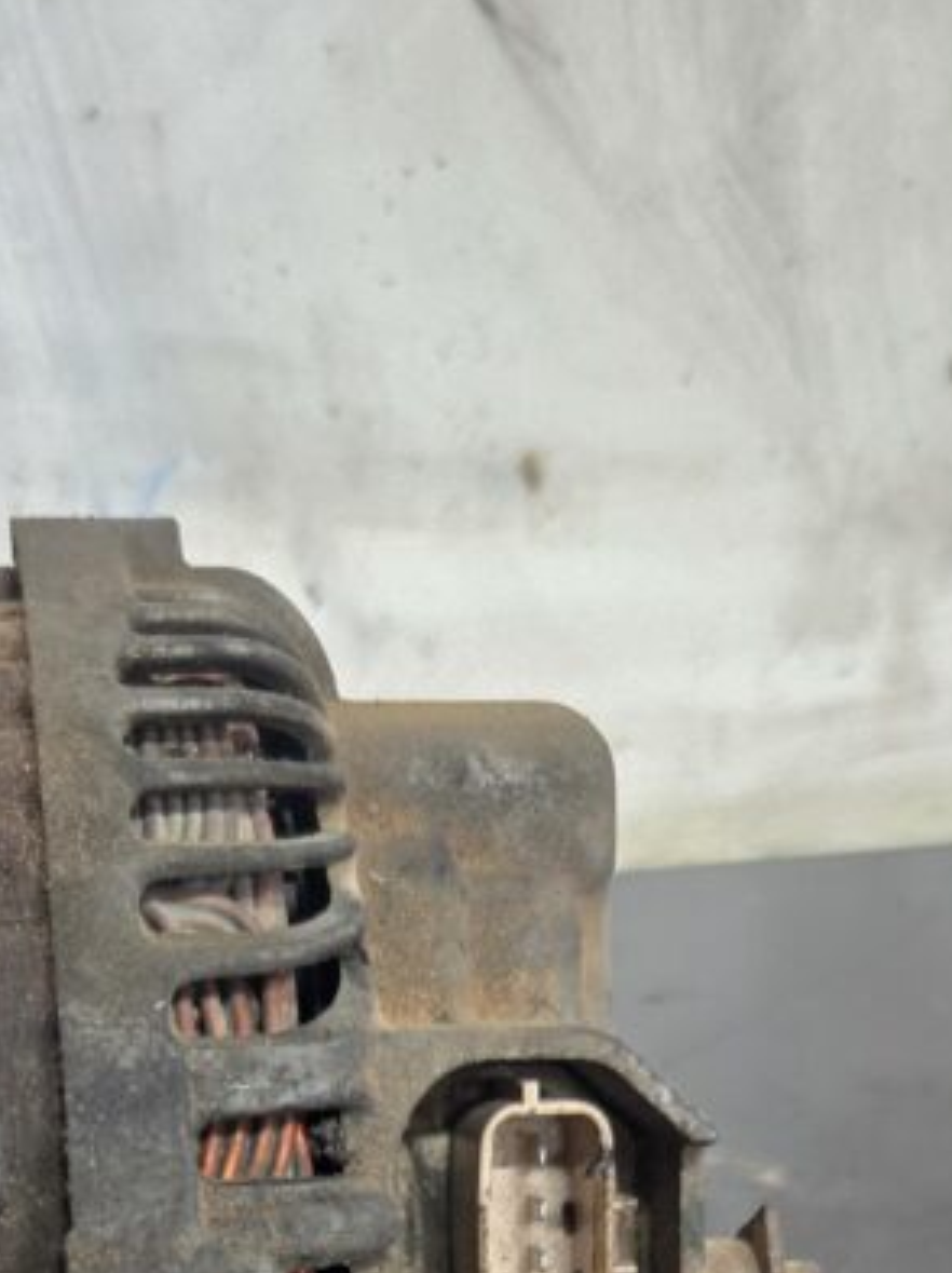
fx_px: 2204
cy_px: 1642
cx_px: 275
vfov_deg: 27.2
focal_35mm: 60
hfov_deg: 24.2
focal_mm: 5.4
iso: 800
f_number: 1.8
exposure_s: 1/60
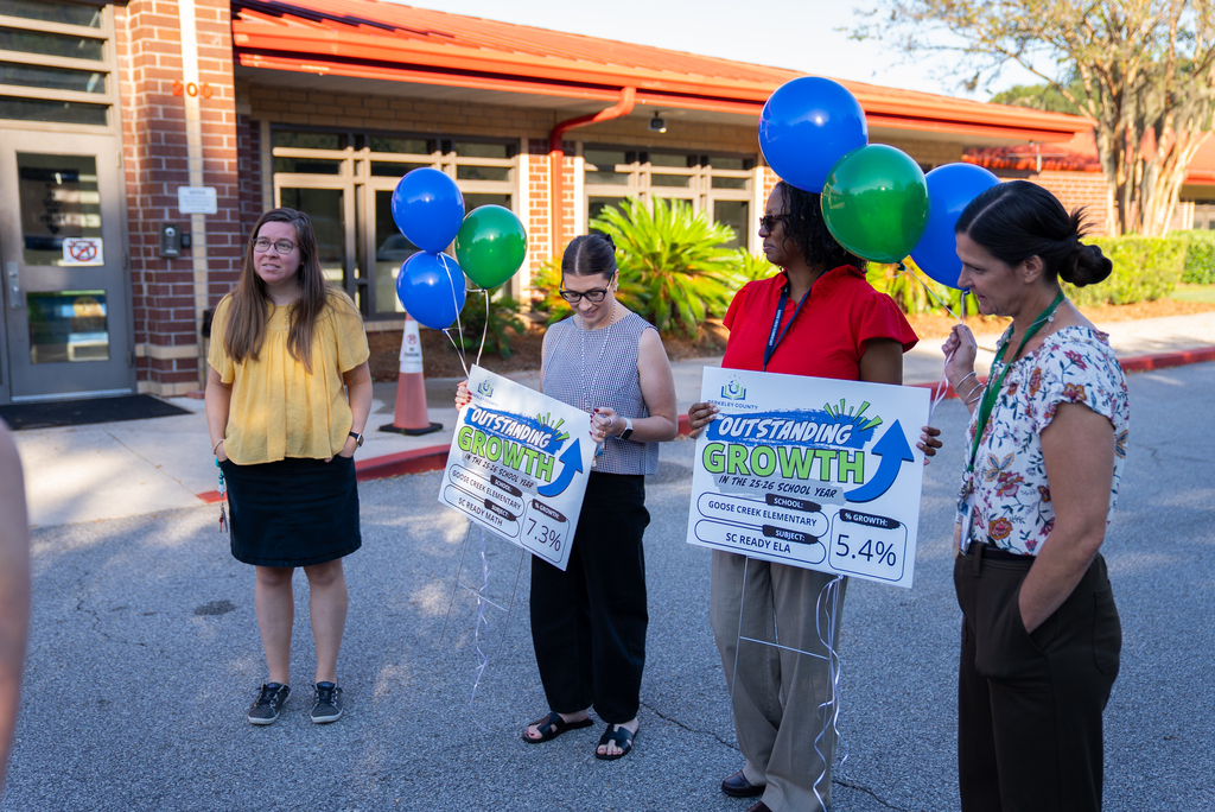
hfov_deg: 54.4
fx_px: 1182
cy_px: 406
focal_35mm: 35
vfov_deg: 37.9
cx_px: 608
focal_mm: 35
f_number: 2.8
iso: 64
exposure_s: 1/320
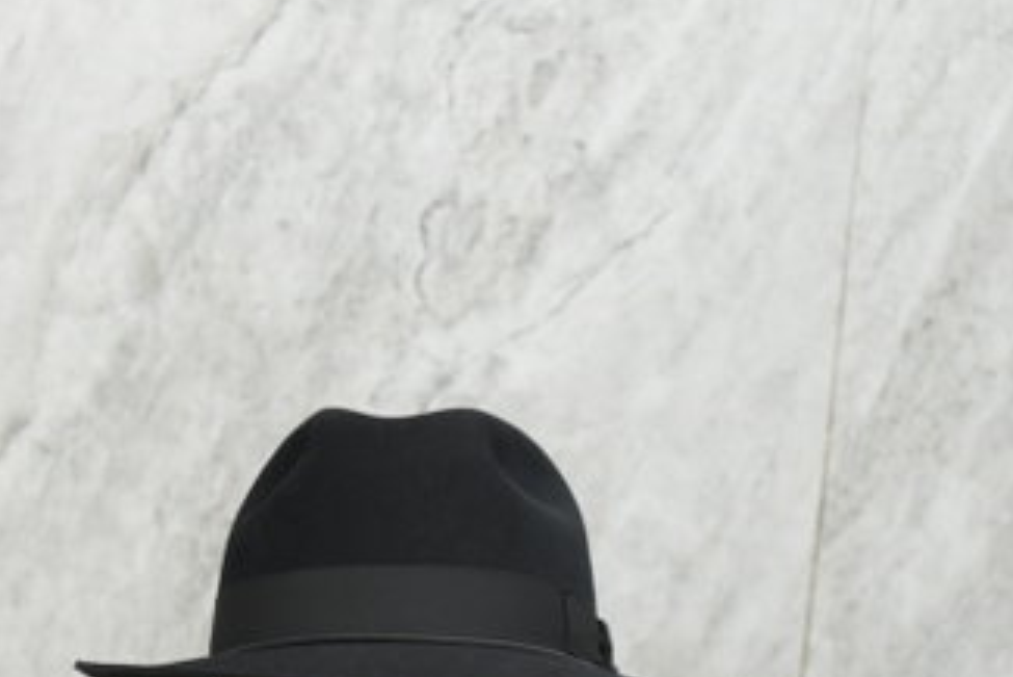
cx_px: 212
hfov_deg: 14.8
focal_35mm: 138
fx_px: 3885
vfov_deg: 9.7
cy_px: 934
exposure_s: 1/100
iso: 800
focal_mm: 32
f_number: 4
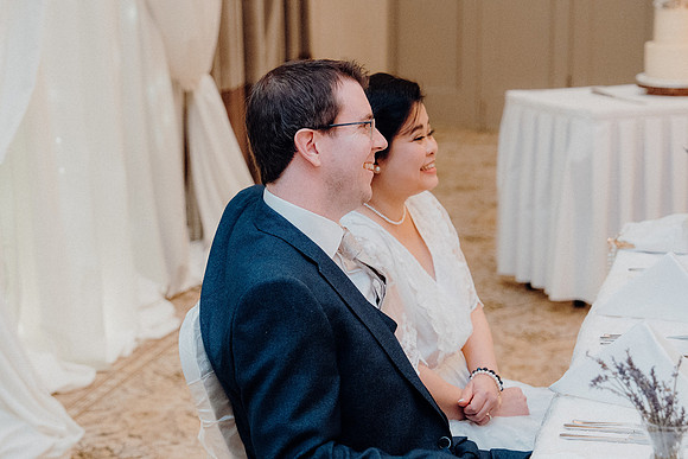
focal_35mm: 93
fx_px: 1778
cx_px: 344
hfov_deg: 21.9
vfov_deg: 14.7
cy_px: 230
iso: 3200
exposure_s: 1/160
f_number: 3.5
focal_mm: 62
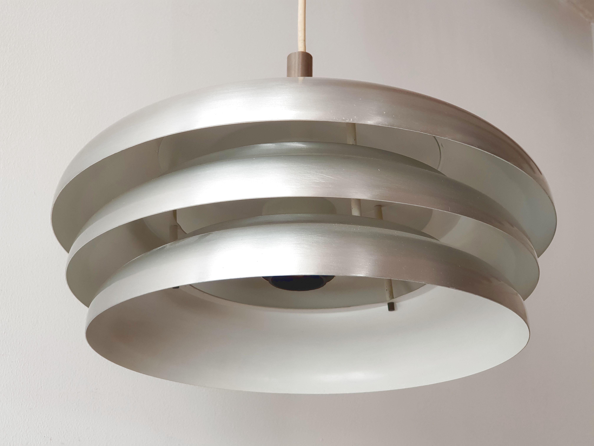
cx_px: 297
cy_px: 223
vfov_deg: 28.0
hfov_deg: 36.8
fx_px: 892
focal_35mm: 52
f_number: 2.4
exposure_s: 1/33
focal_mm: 6
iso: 50
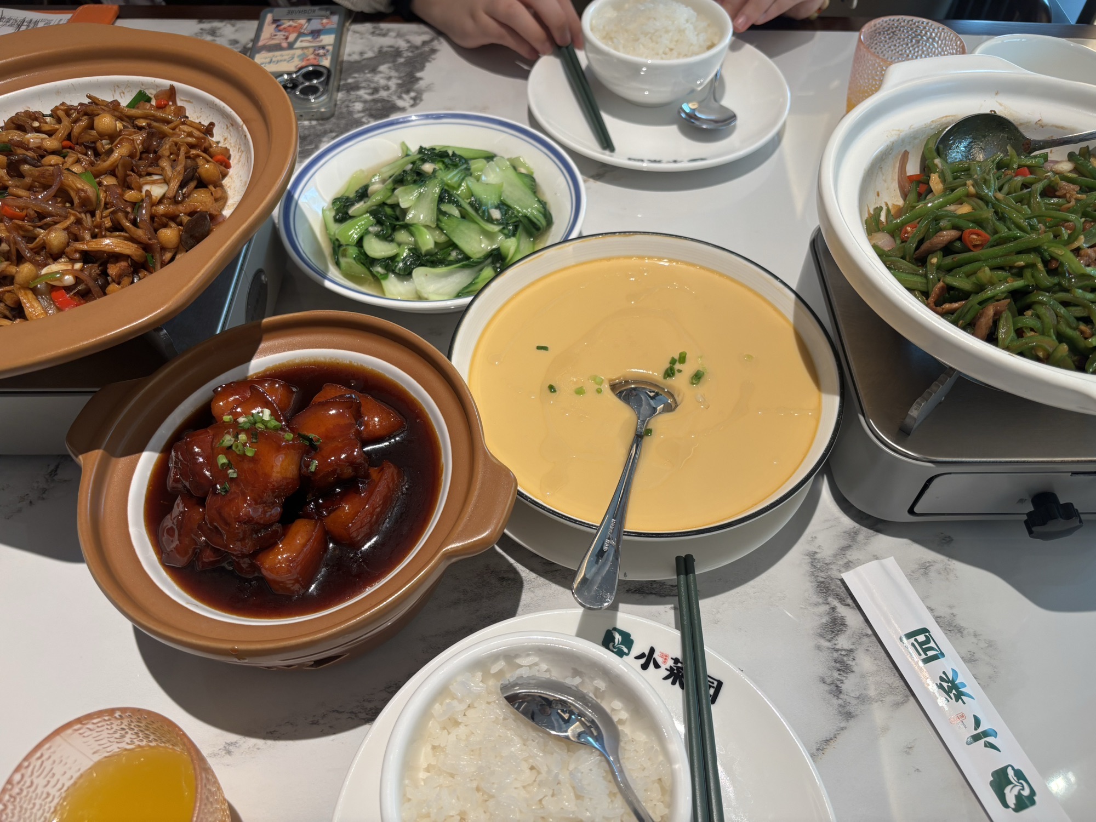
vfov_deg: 53.1
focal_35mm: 26
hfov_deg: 67.3
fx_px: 823
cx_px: 548
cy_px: 411
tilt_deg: -52.4
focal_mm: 5.96
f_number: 1.6
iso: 50
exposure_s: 1/100
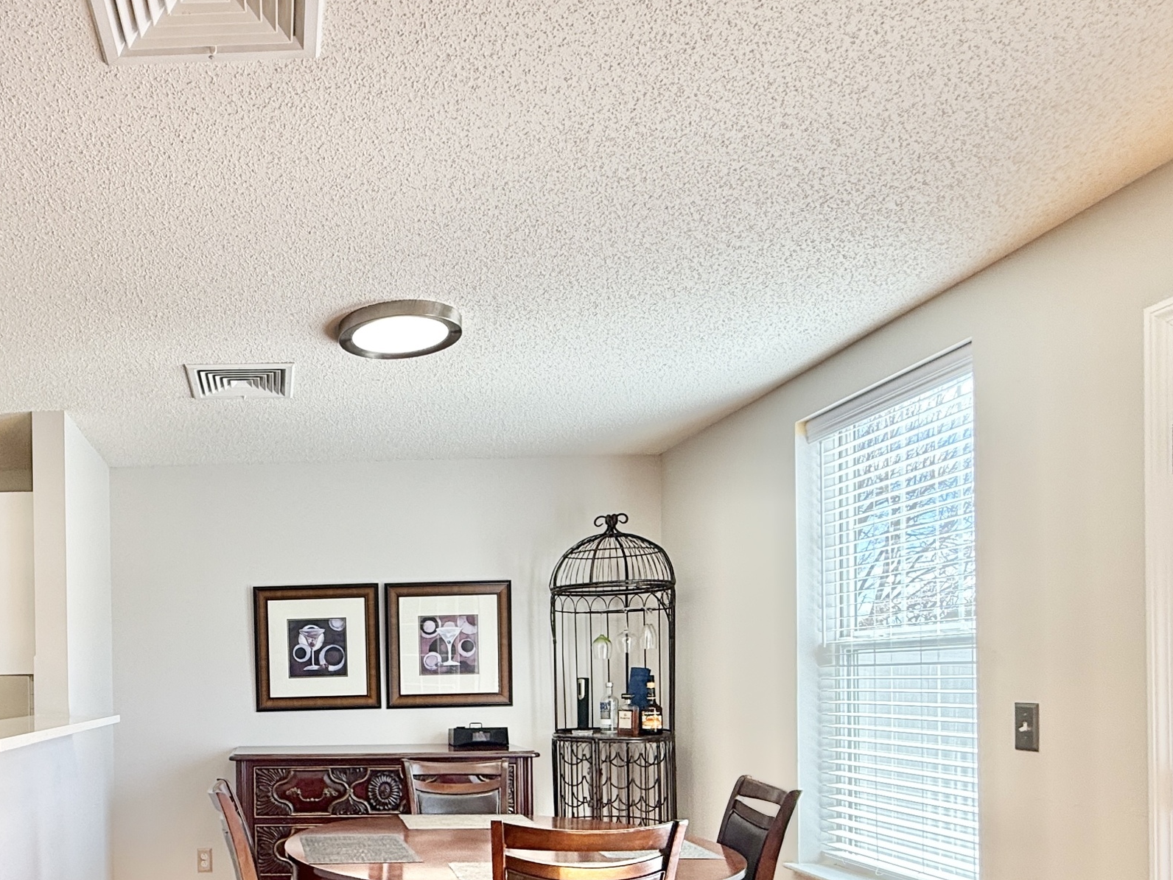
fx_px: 915
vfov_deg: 48.4
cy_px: 710
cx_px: 249
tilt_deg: -1.9
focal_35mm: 27
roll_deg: +0.5
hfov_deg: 60.5
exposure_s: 1/120
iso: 64
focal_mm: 2.22
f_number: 2.2
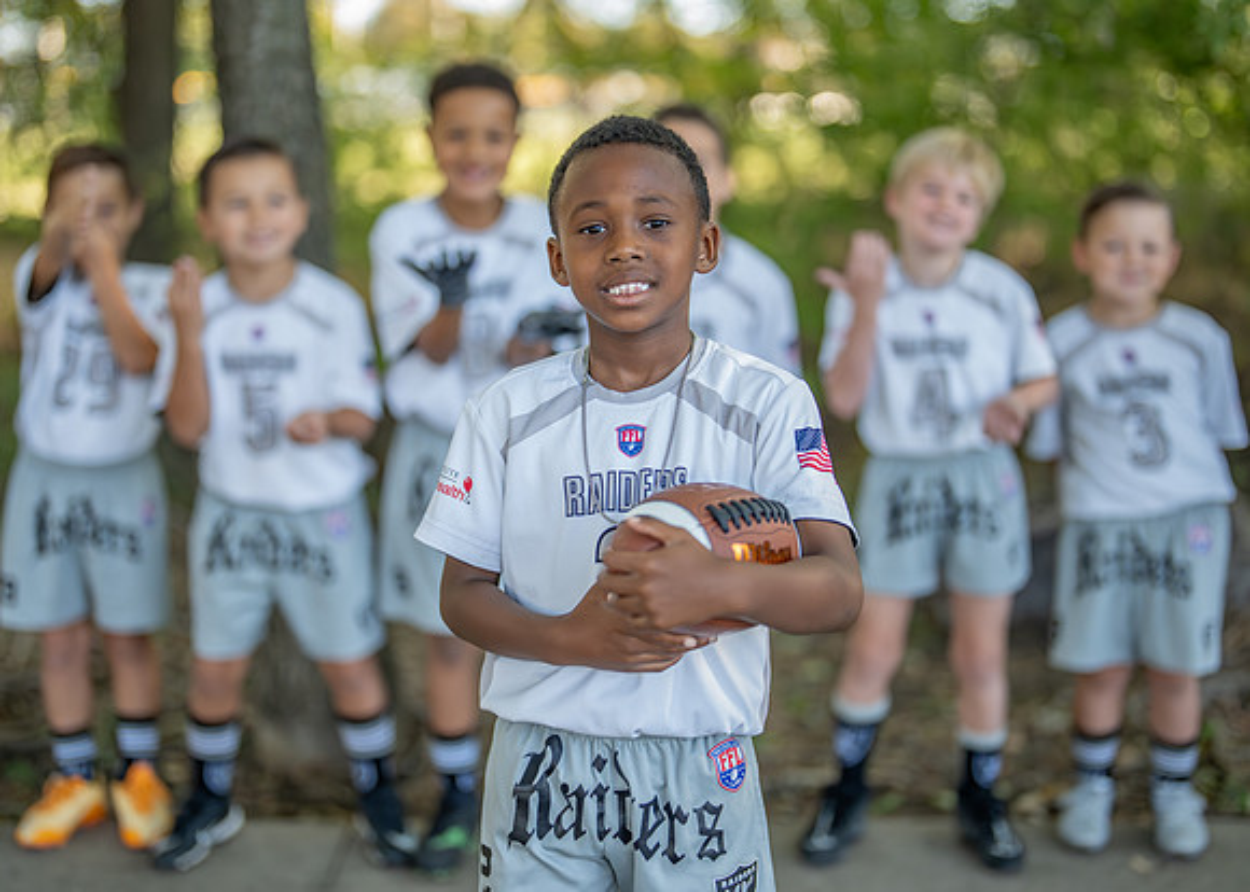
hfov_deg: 34.0
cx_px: 613
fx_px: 2044
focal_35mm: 58
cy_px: 411
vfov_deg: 24.6
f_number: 1.2
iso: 1000
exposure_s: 1/4000
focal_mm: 50
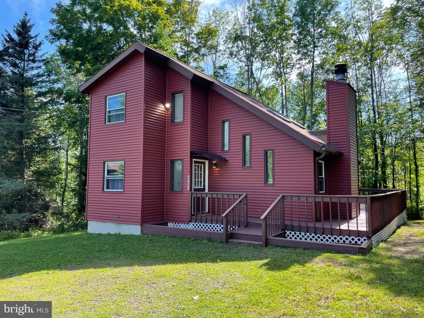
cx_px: 212
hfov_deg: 67.3
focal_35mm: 26
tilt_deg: +5.7
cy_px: 159
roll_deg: +0.5
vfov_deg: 53.1
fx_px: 318
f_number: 1.6
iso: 32
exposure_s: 1/764
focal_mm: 4.2
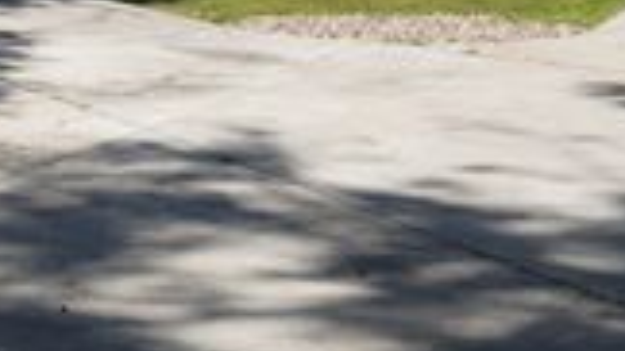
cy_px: -154
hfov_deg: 20.4
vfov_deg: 11.5
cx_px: 8
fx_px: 1683
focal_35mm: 102
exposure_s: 1/250
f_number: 8
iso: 100
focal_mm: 21
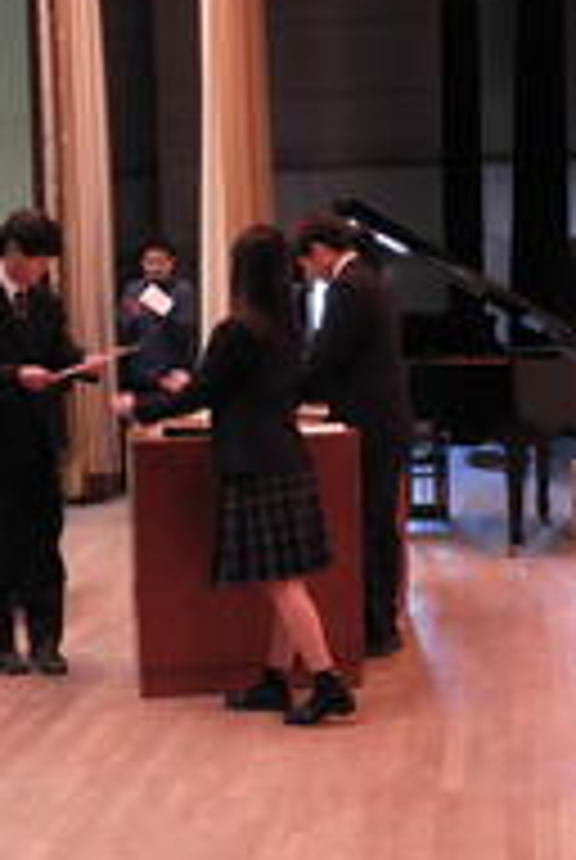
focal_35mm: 87
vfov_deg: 23.3
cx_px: 68
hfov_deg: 15.6
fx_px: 2080
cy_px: 464
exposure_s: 1/25
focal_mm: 7.2
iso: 400
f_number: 3.8
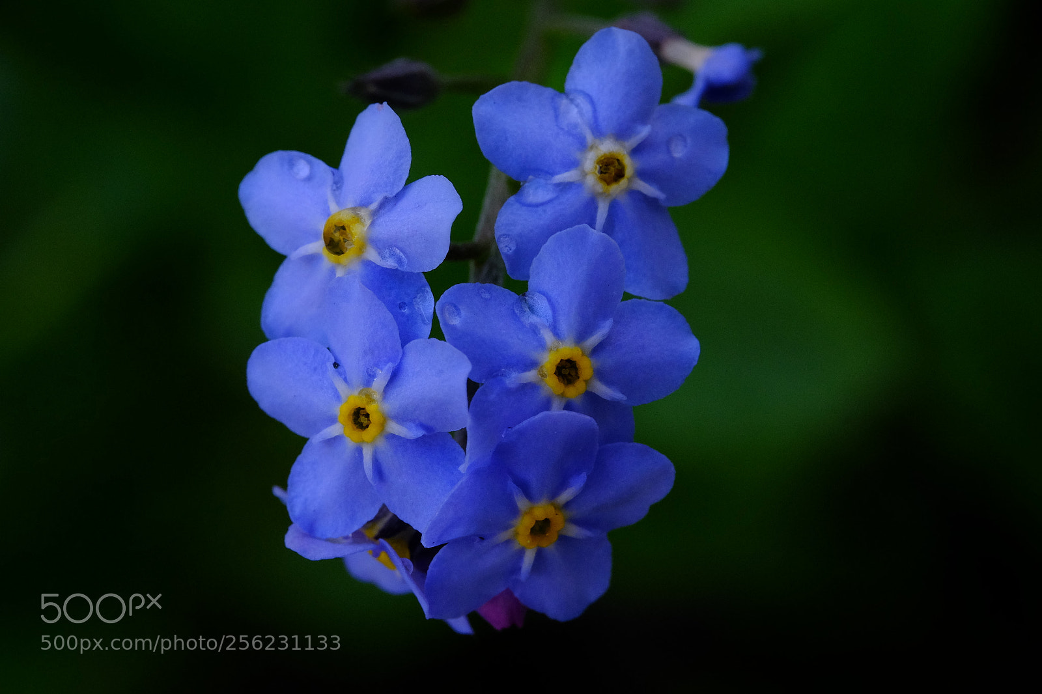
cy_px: 347
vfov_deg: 11.4
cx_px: 521
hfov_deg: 17.1
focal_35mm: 120
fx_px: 3472
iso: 1600
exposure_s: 1/90
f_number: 16
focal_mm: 80
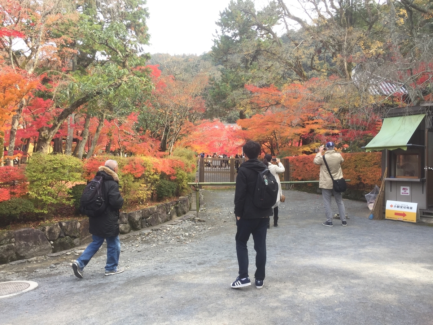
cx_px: 216
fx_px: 363
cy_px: 162
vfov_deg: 48.2
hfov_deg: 61.7
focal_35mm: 29
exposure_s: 1/260
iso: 32
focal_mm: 4.15
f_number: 2.2
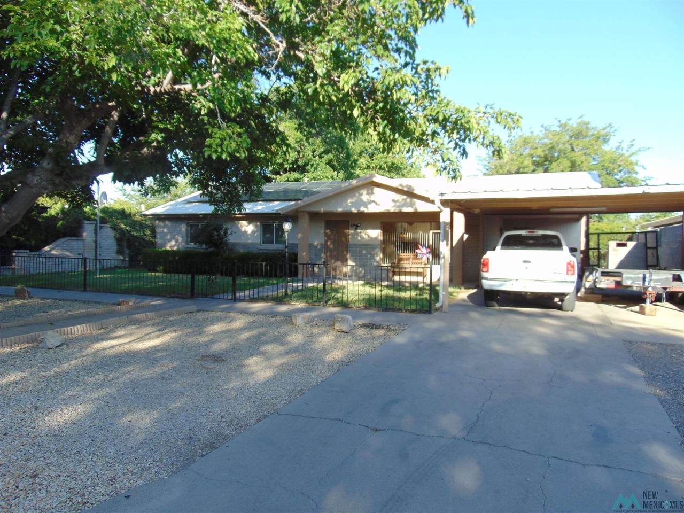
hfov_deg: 69.4
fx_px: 494
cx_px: 342
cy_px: 256
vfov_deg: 54.9
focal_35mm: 25
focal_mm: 4.5
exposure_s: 1/320
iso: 80
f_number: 3
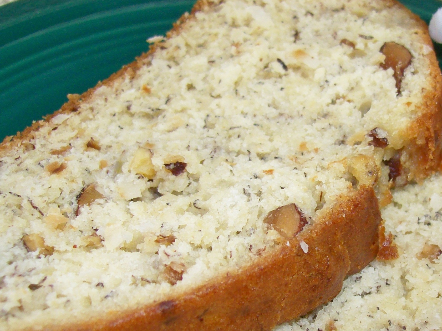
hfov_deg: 31.3
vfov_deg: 23.9
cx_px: 320
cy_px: 221
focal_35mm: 61
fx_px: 778
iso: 80
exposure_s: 1/64
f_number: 2.7
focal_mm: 6
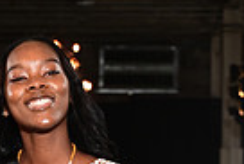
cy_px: 474
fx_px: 2375
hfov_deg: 5.9
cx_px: 25
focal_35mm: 350
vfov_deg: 3.8
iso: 1000
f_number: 6.3
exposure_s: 1/160
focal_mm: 82
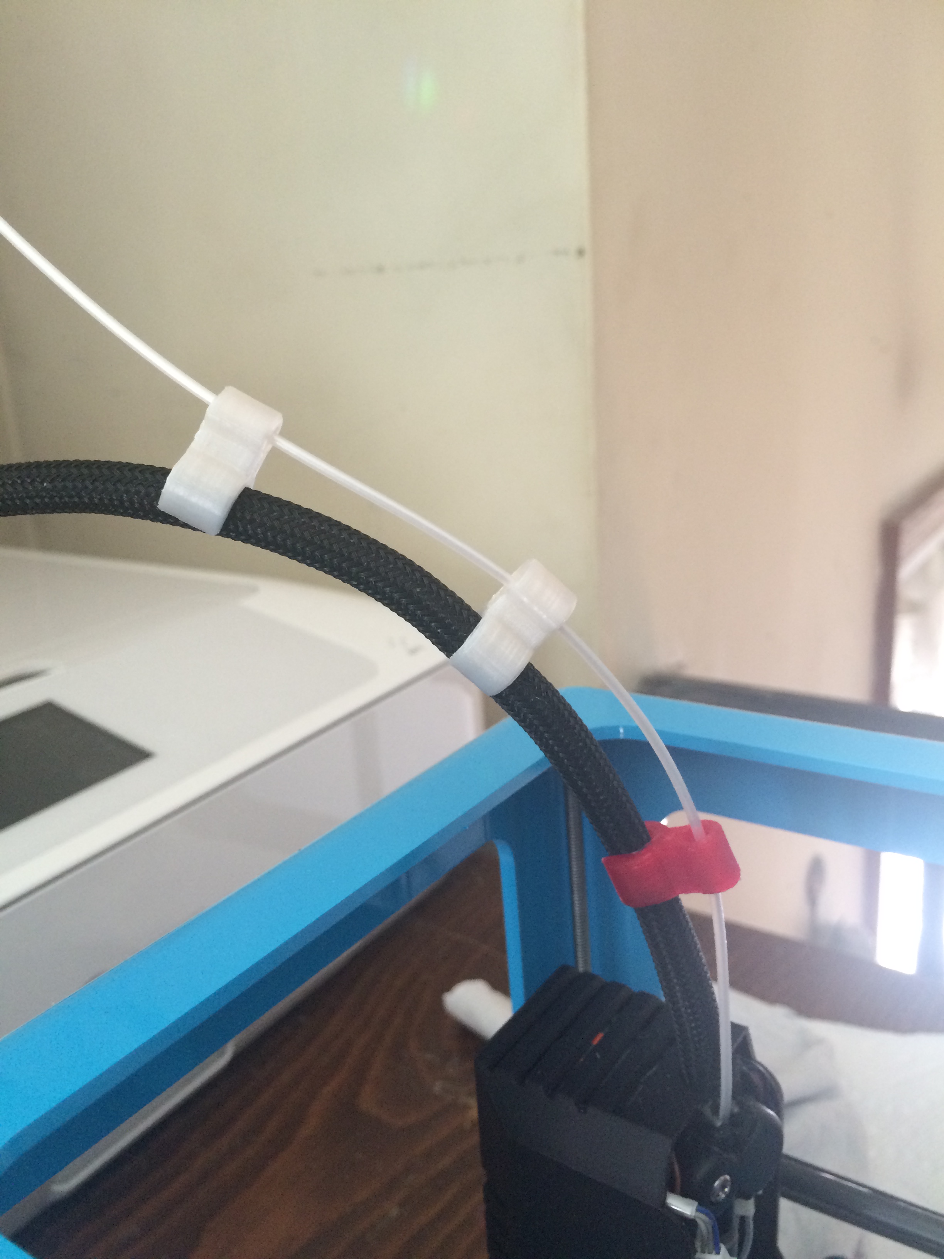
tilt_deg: -21.1
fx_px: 1054
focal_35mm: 29
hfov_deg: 48.2
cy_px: 630
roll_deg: +4.1
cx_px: 472
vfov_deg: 61.7
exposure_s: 1/30
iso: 125
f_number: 2.2
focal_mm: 4.15
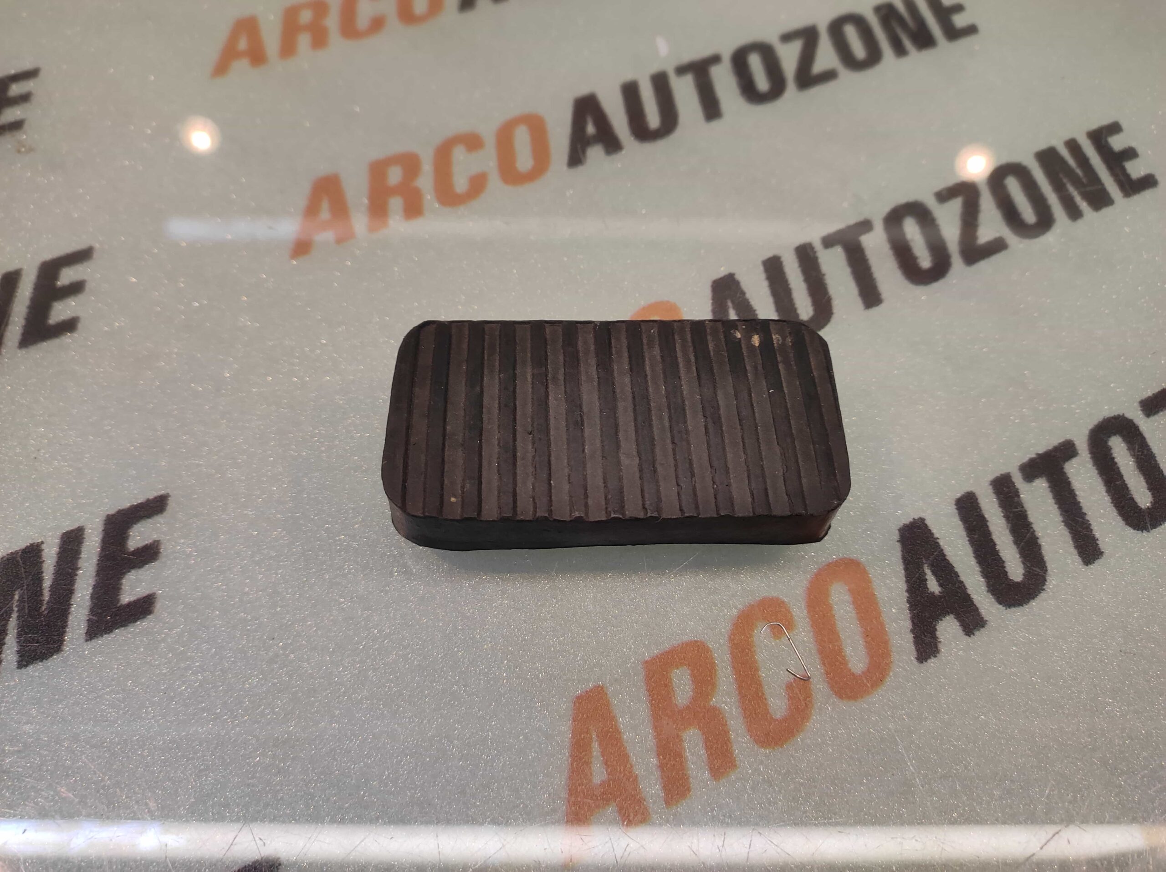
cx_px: 583
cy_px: 436
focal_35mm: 17
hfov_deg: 91.1
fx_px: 572
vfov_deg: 74.7
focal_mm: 4.74
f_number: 1.79
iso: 117
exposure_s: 1/50
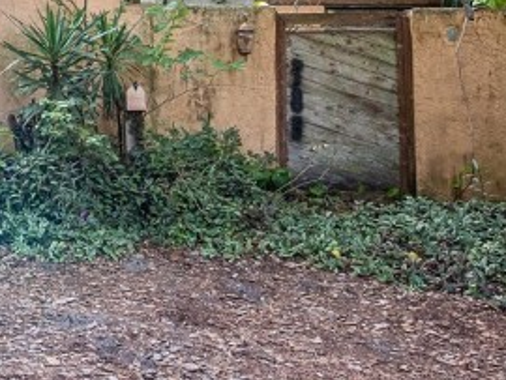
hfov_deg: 30.9
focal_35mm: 53
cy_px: 22
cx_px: -92
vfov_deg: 26.4
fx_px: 775
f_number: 4.5
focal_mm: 7
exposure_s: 1/125
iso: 200
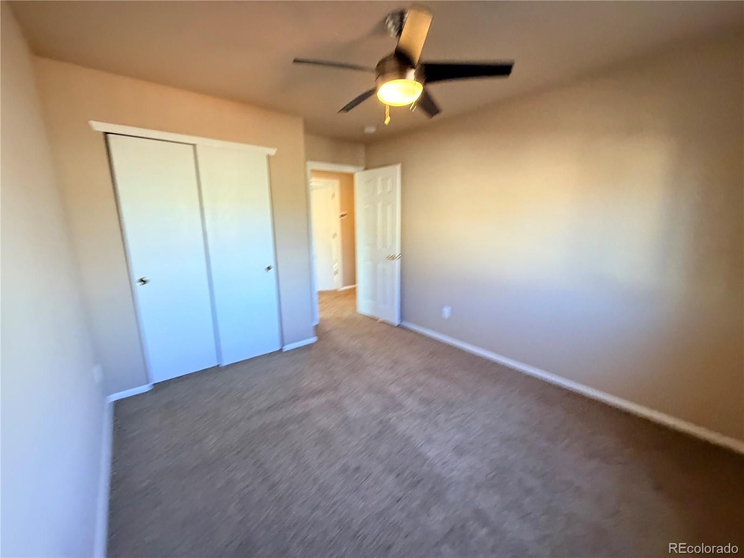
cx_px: 372
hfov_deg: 102.1
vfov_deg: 85.7
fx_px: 301
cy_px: 279
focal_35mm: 14
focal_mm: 2.22
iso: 640
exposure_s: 1/60
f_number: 2.2
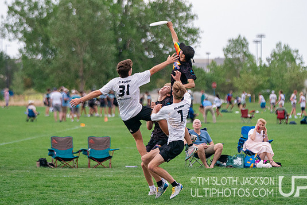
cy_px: 82
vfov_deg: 5.9
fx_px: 1987
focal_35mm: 233
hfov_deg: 8.8
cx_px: 176
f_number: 2.8
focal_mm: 144
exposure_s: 1/6400
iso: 2000
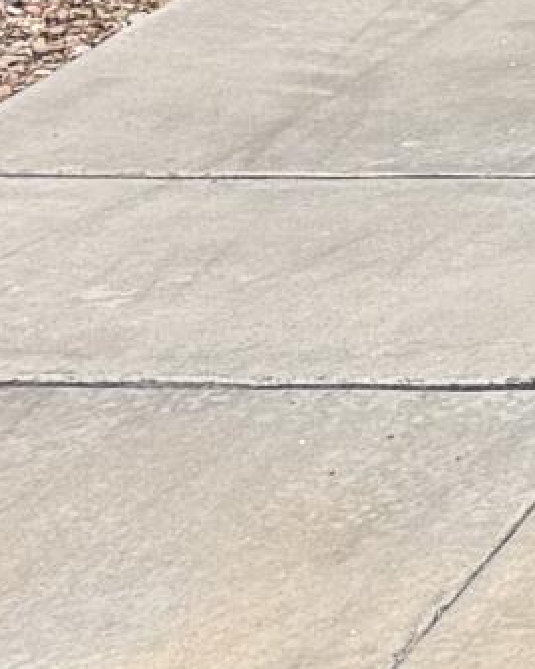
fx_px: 4180
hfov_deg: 6.2
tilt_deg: +3.0
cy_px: -1161
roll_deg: -1.3
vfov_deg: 8.1
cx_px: 2011
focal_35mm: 211
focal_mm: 6.76
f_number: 1.78
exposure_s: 1/6711
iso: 80
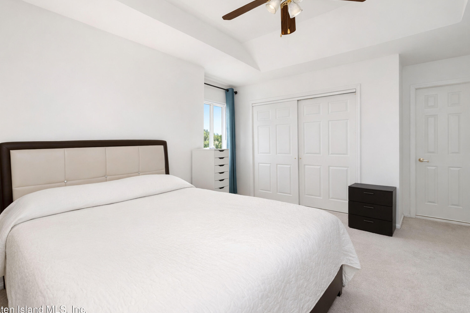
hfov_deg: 89.8
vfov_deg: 67.3
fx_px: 235
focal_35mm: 18
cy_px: 149
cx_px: 217
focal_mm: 16
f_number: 5.6
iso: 64
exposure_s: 1/60
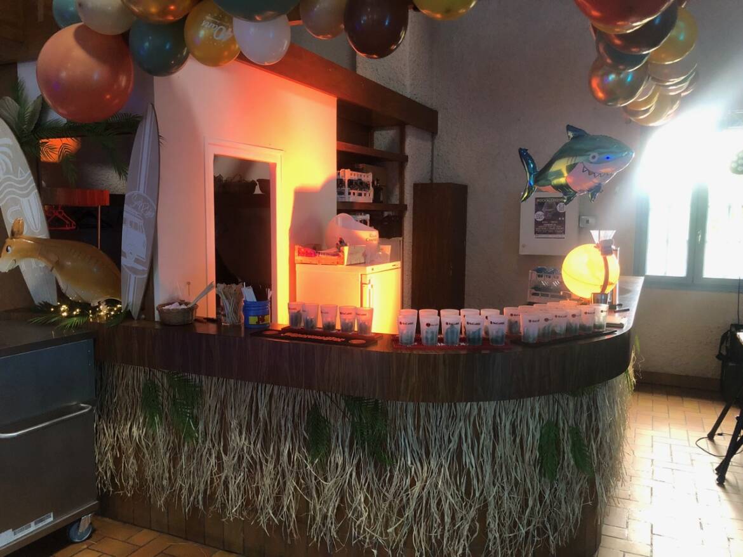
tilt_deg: -5.5
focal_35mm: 28
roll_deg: -0.2
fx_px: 601
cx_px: 372
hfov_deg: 63.4
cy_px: 278
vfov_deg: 49.8
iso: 100
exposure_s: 1/17
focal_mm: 3.99
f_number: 1.8
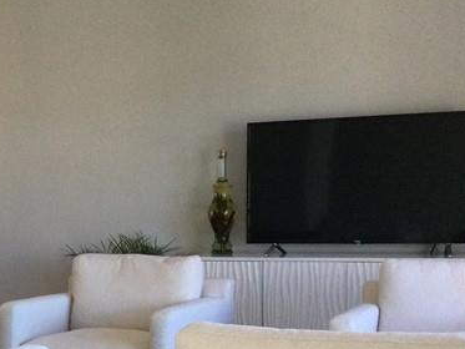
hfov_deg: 21.1
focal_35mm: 85
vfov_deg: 17.2
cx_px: -120
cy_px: 293
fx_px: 1142
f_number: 2.4
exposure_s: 1/30
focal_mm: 3.3
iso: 40
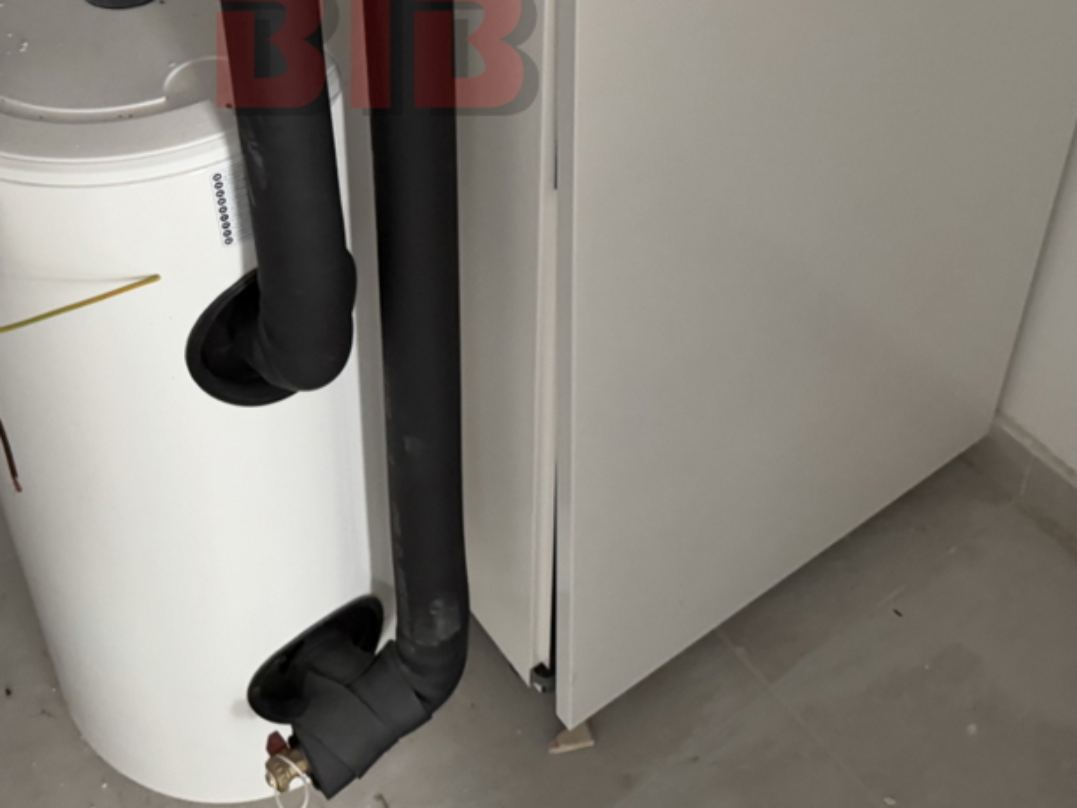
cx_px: 378
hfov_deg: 40.0
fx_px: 1463
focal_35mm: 47
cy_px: 44
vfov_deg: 29.3
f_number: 1.78
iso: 800
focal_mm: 6.76
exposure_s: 1/52
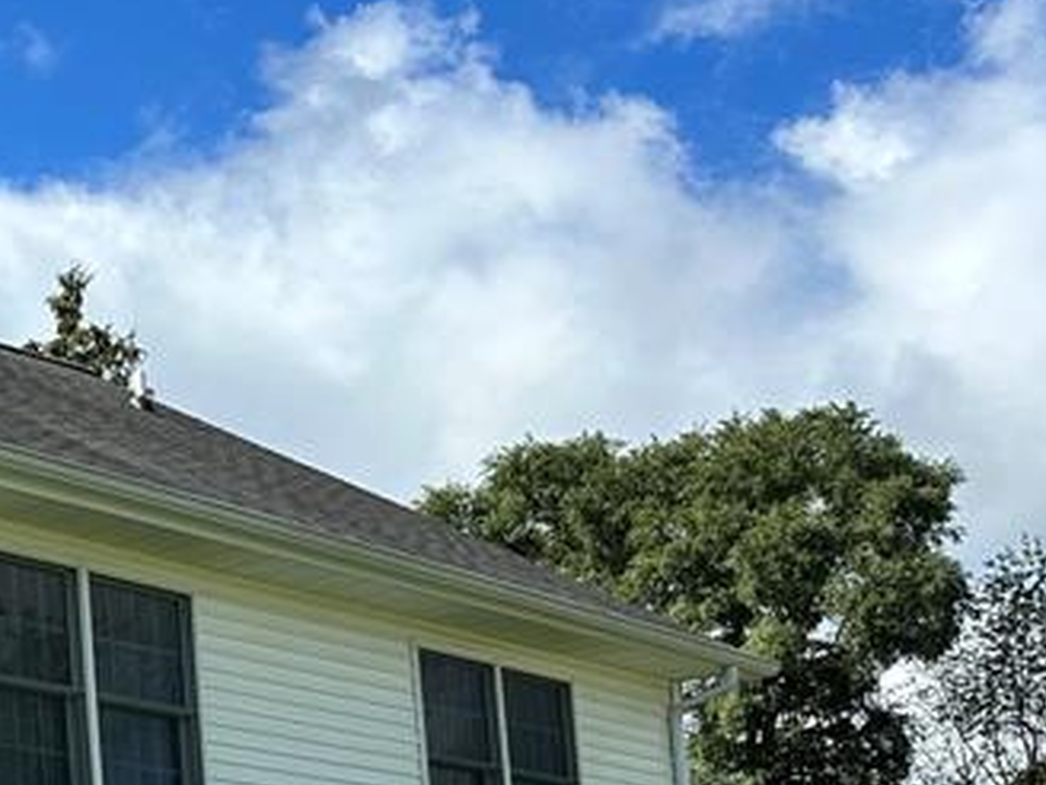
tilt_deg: +8.7
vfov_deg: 18.8
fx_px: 2266
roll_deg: +1.3
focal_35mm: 75
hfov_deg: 22.1
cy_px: 871
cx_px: -472
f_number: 1.78
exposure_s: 1/2882
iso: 80
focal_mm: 6.86
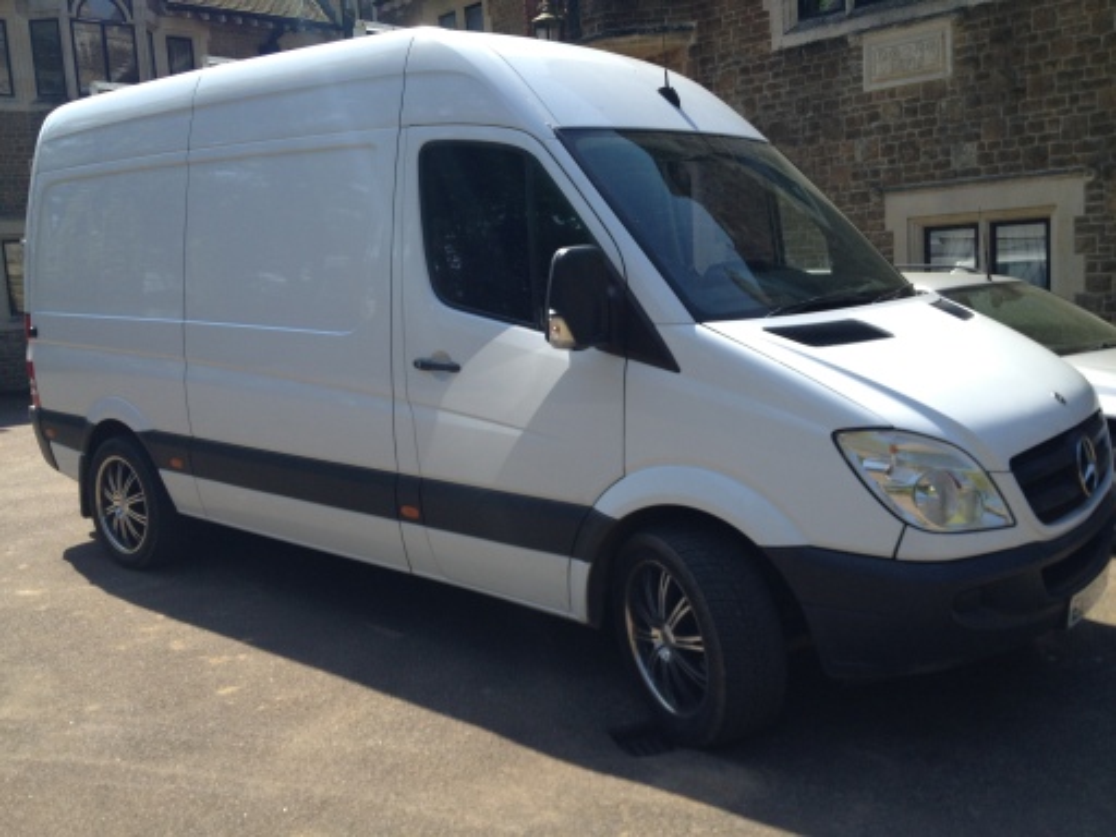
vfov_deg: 40.7
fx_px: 1128
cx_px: 558
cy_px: 418
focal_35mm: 35
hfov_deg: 52.6
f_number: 2.4
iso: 64
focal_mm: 4.28
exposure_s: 1/812
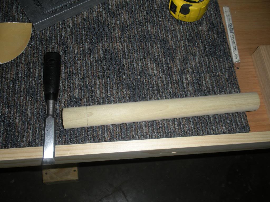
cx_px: 135
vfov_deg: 39.7
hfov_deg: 51.4
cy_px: 101
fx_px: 281
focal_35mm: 36
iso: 64
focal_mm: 6.3
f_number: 3.5
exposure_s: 1/60
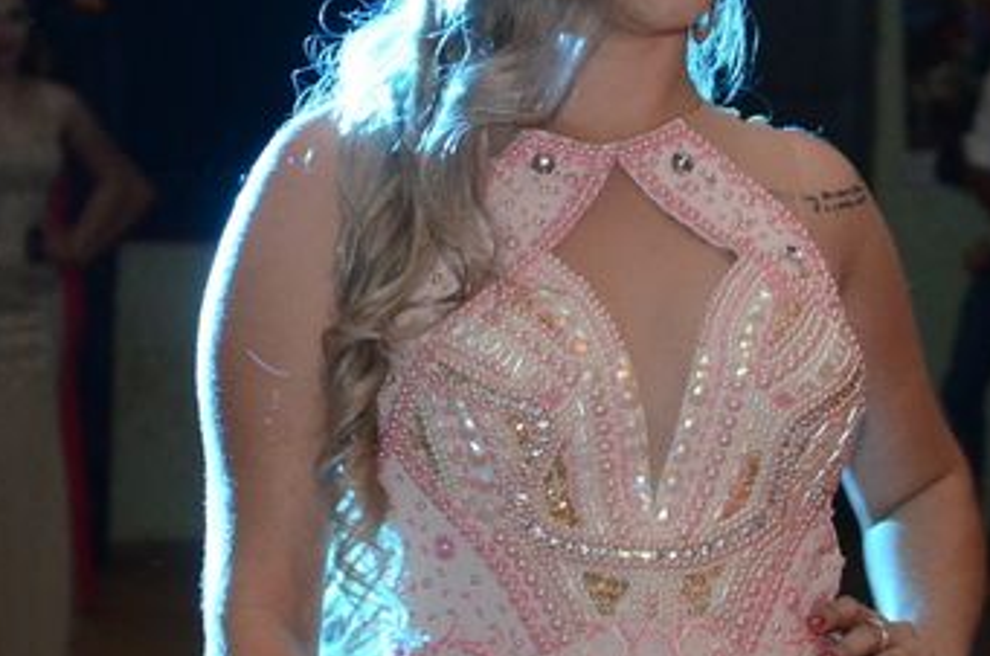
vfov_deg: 5.9
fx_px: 6368
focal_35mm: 232
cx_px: 633
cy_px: 203
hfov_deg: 8.9
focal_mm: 66
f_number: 5.3
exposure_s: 1/50
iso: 3200
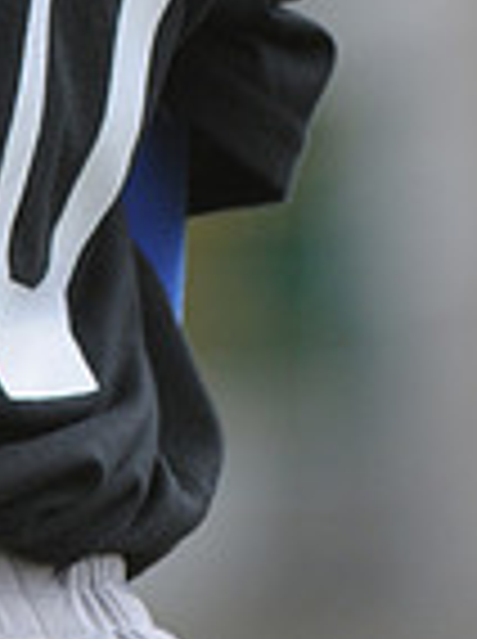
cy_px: -508
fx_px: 21746
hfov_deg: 1.3
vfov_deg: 1.7
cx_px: -344
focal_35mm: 1180
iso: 400
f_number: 4
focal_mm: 200
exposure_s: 1/1250
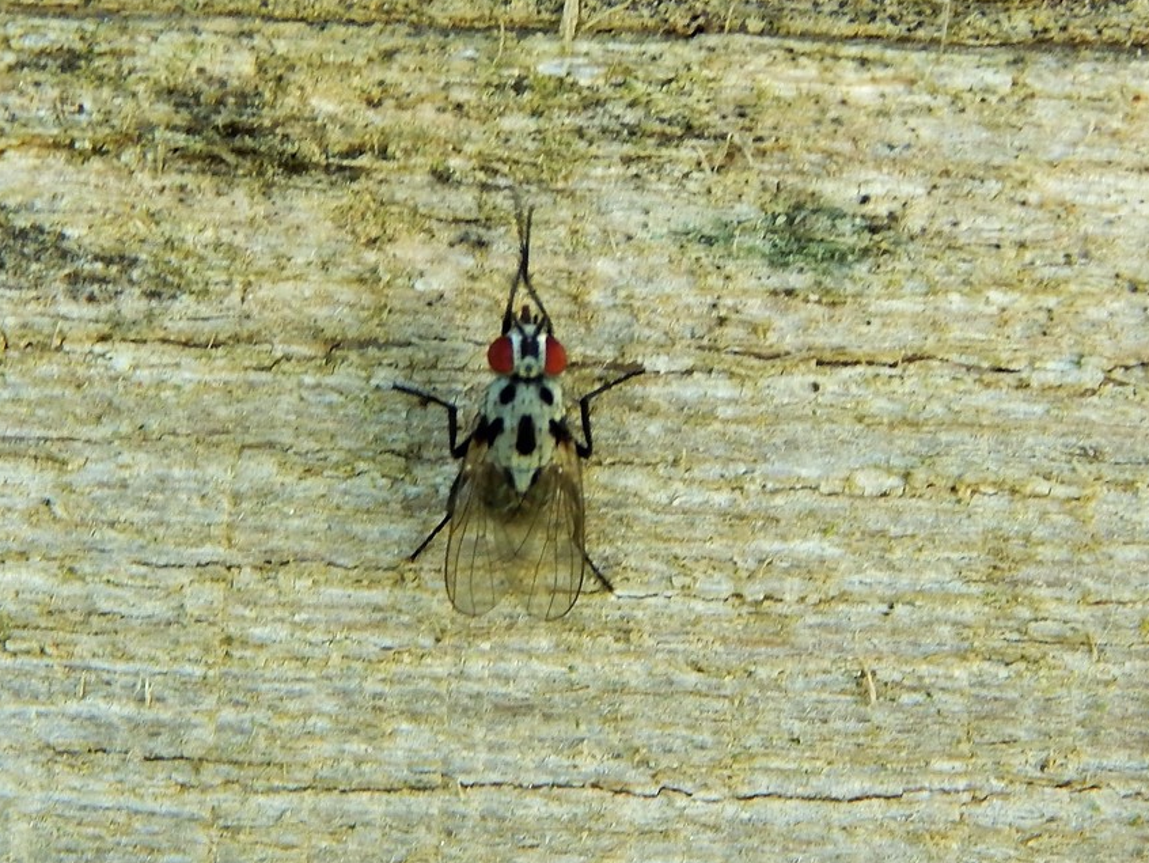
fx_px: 4383
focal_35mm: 132
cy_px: 431
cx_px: 574
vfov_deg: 11.2
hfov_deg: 14.9
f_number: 4.8
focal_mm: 23.4
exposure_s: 1/40
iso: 125
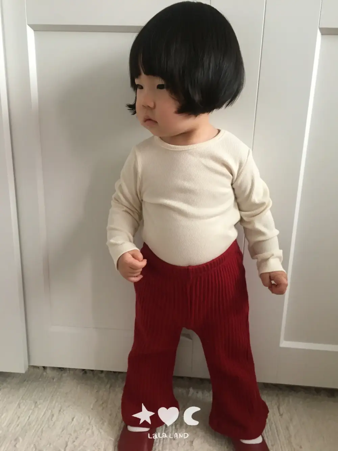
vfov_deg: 61.7
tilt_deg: -15.4
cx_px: 169
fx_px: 377
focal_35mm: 29
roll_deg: -2.0
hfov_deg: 48.2
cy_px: 226
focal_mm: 4.15
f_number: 2.2
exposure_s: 1/30
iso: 125
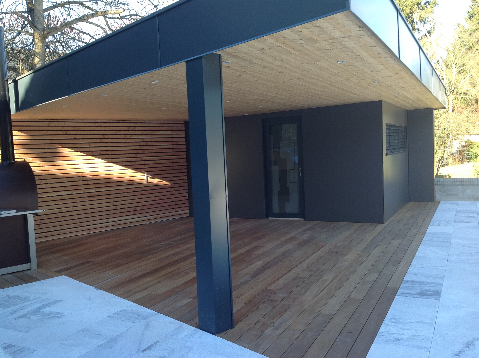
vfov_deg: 40.6
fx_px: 484
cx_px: 240
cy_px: 179
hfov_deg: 52.7
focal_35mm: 35
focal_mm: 4.28
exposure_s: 1/176
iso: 50
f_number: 2.4
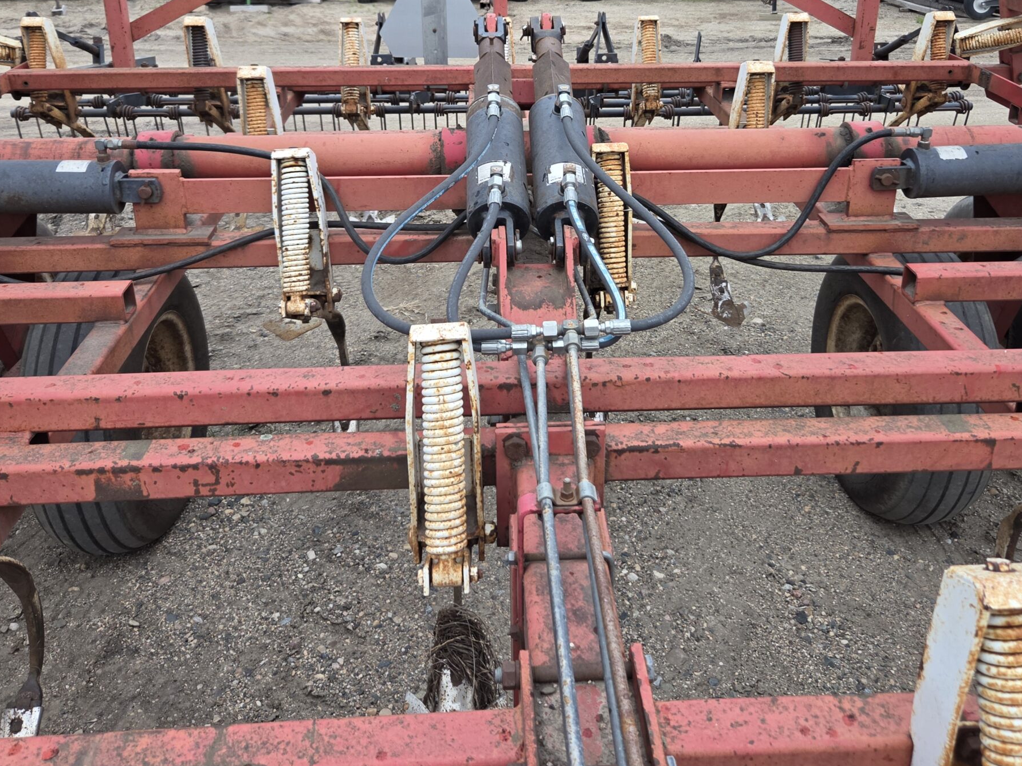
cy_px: 224
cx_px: 545
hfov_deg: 55.3
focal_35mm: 33
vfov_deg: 42.1
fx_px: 974
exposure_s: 1/180
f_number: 1.8
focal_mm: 5.4
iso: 125
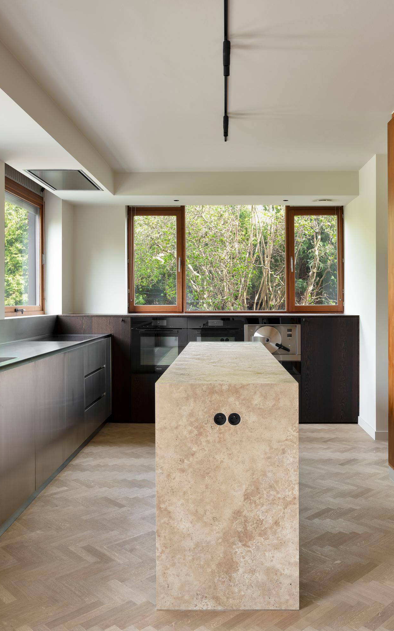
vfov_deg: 62.9
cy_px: 318
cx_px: 225
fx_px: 515
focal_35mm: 30
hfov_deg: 41.7
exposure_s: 1/2.5
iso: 250
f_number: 16
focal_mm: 35
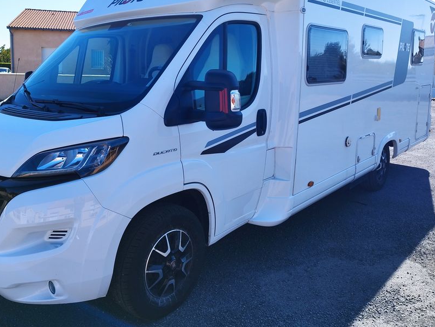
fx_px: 377
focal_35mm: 30
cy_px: 131
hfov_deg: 59.8
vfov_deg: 46.5
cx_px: 191
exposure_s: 1/873
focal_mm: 5.89
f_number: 1.89
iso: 50
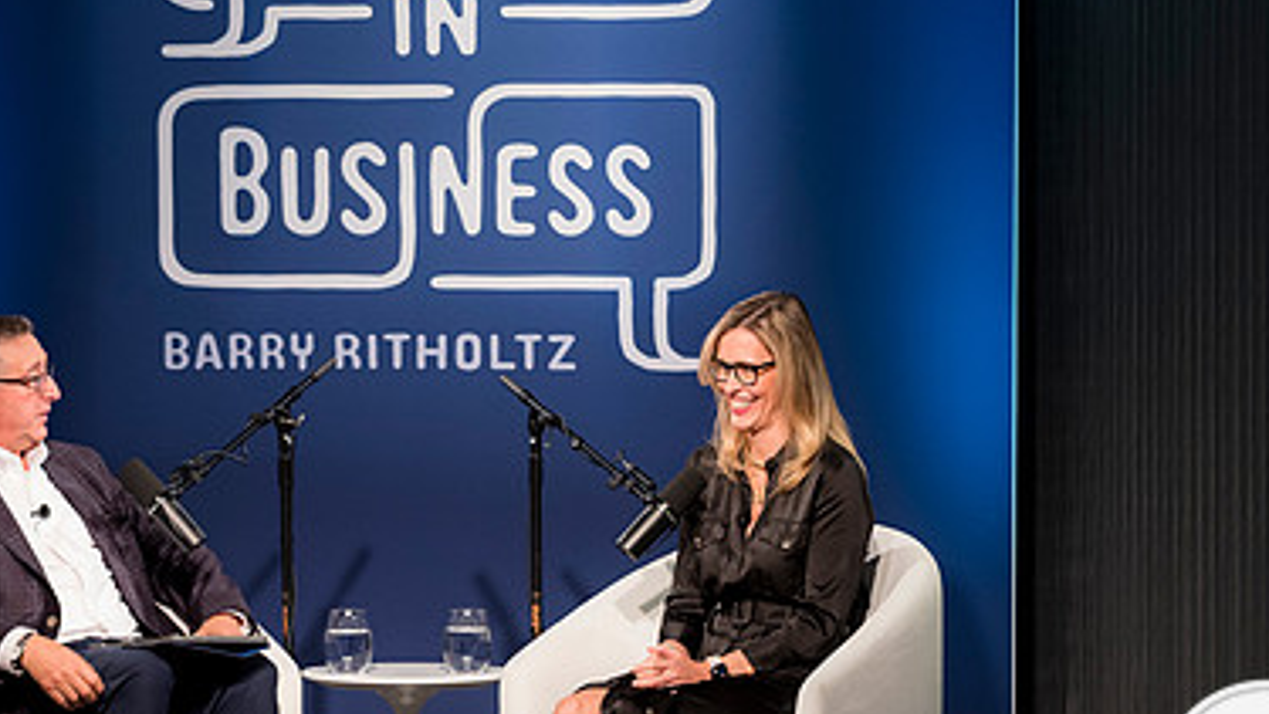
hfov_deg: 9.8
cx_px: 552
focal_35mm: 220
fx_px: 7403
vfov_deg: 5.5
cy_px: 339
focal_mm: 130
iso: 1250
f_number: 2.8
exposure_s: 1/125
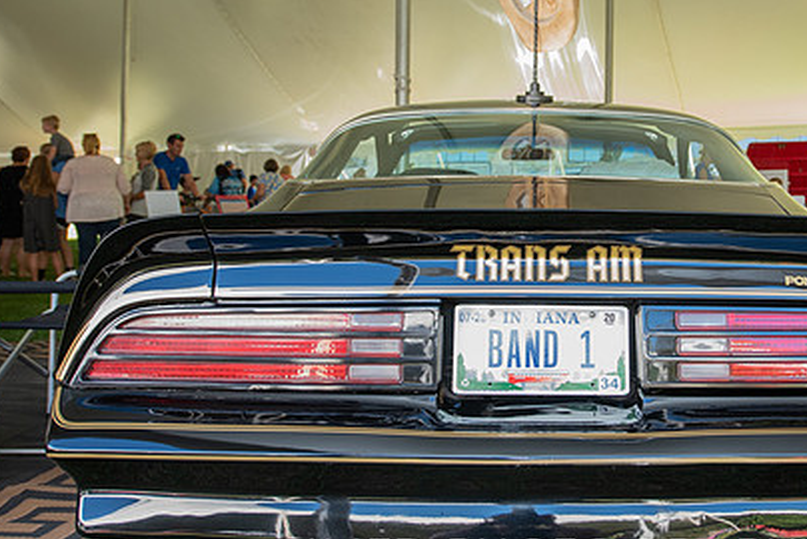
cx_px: 552
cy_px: 206
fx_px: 852
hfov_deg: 49.6
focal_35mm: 38
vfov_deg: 34.9
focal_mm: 24
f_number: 5
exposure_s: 1/200
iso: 1000
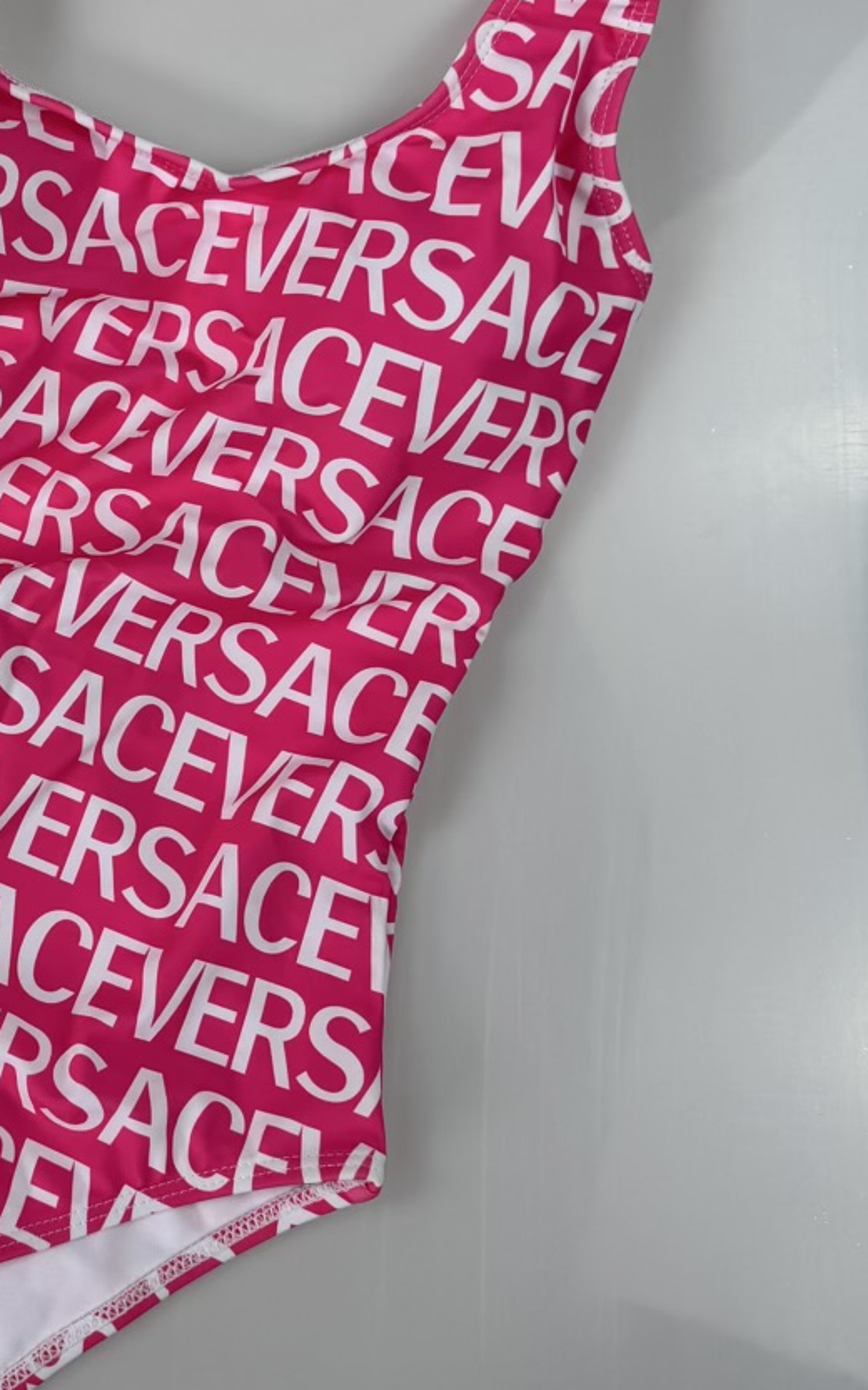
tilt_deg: -74.8
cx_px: 37
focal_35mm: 44
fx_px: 1667
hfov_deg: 27.8
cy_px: 589
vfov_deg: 45.1
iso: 64
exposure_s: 1/180
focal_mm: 6.76
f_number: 1.78
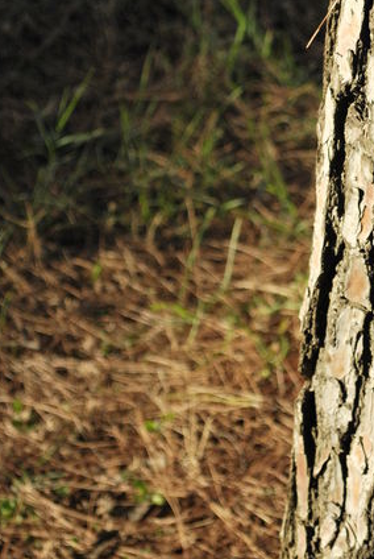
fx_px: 2719
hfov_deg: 7.8
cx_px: 378
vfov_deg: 11.7
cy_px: 206
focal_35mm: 175
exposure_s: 1/500
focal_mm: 55
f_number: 5.6
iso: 400
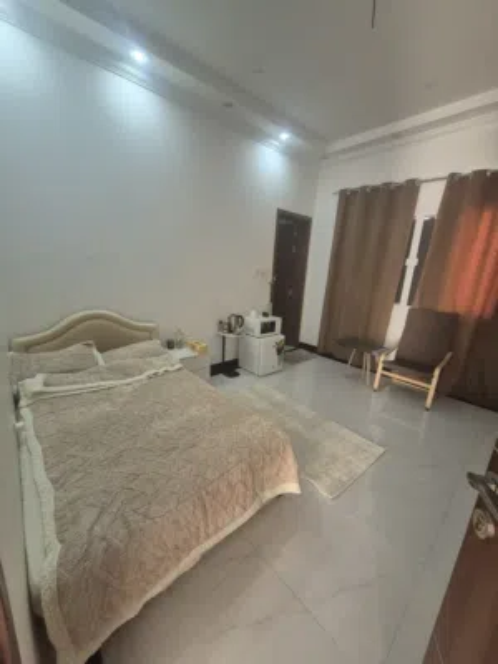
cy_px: 332
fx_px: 249
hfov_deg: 89.9
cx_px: 249
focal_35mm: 13
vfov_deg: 106.2
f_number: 2.2
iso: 400
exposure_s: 1/50
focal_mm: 1.74
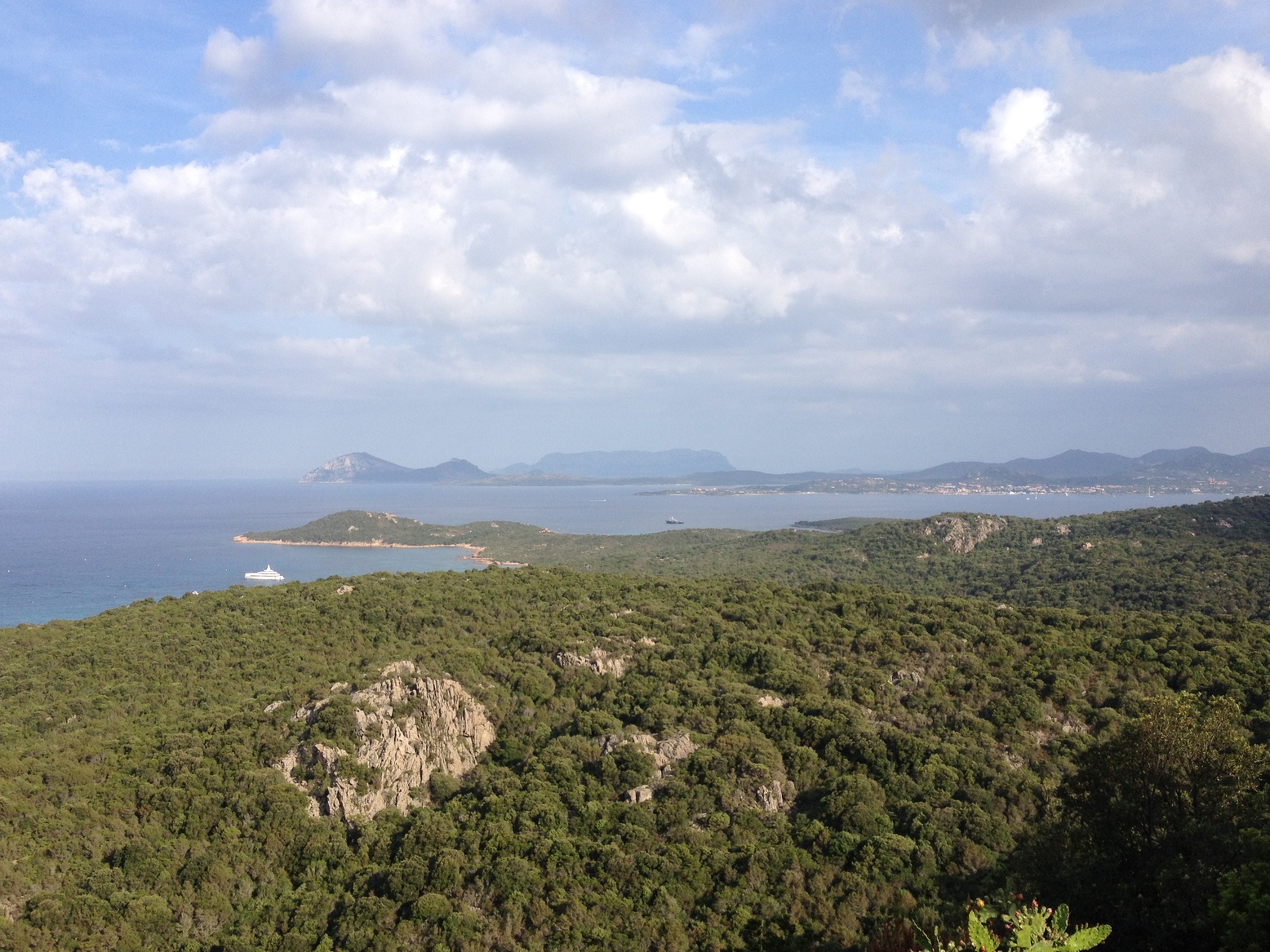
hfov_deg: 51.4
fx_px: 1321
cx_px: 629
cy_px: 469
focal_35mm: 36
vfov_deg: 39.7
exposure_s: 1/1381
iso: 50
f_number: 2.4
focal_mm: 4.28
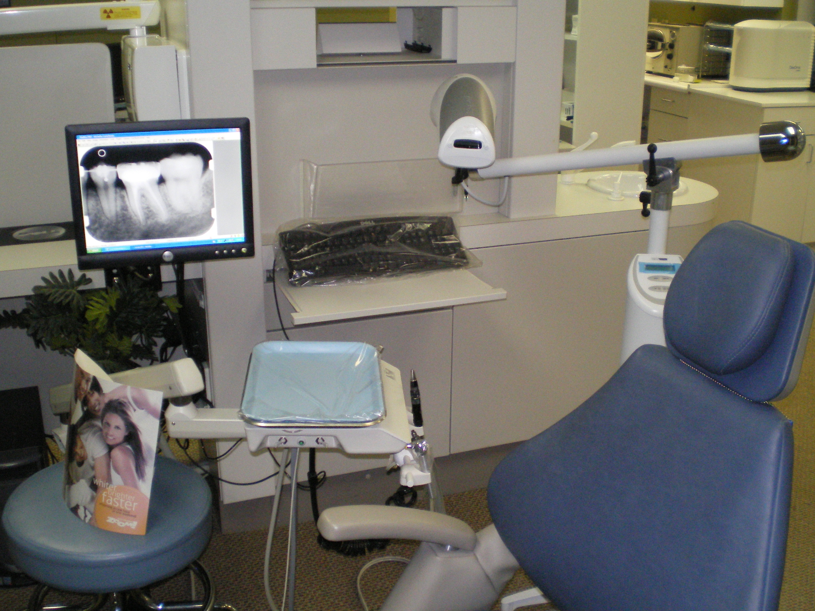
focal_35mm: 38
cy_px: 306
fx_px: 895
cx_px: 408
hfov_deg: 49.0
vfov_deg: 37.7
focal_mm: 6.3
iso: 400
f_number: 3.1
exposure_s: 1/30
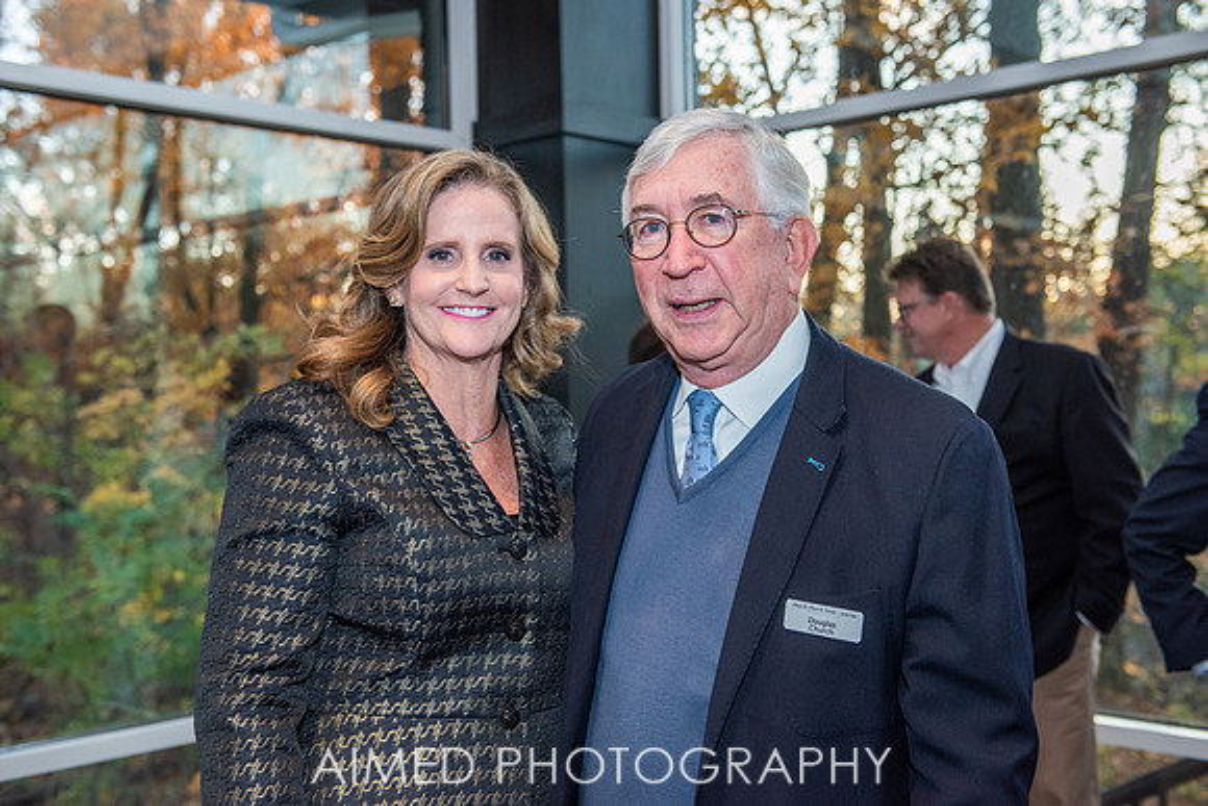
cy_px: 394
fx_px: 1493
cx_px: 604
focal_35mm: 44
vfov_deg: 30.2
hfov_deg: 44.1
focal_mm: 42
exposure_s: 1/250
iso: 1000
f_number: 4
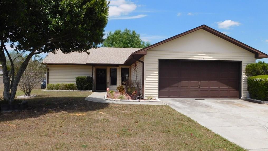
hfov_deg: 59.5
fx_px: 234
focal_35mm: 33
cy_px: 80
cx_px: 135
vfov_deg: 35.6
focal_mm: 5.3
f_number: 6.4
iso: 125
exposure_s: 1/500
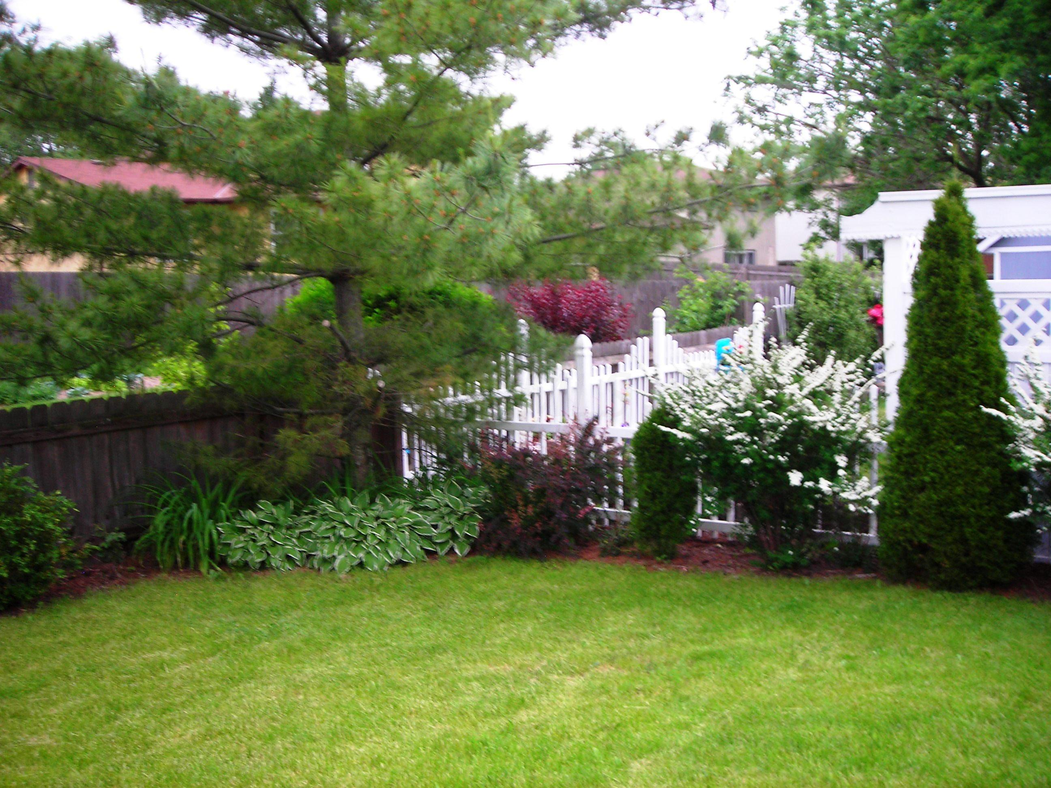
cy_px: 394
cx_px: 526
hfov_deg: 49.0
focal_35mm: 38
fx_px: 1154
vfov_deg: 37.7
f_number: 3.2
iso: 62
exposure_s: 1/30
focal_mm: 6.3
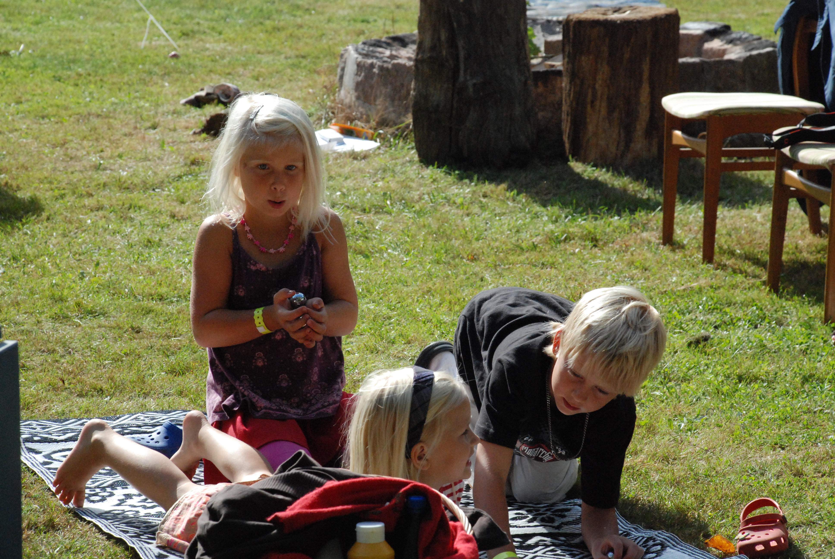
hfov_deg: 15.2
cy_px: 280
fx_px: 3135
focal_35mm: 135
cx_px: 418
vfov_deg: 10.2
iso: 1600
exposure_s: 1/1600
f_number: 10
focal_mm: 90
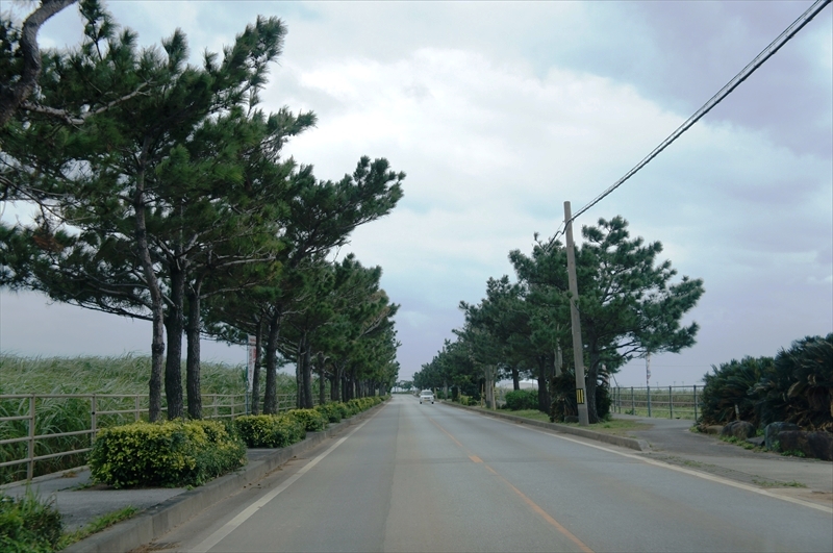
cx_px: 416
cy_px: 276
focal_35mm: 48
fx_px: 1109
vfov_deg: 28.0
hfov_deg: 41.2
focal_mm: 32
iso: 200
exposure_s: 1/400
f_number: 6.3
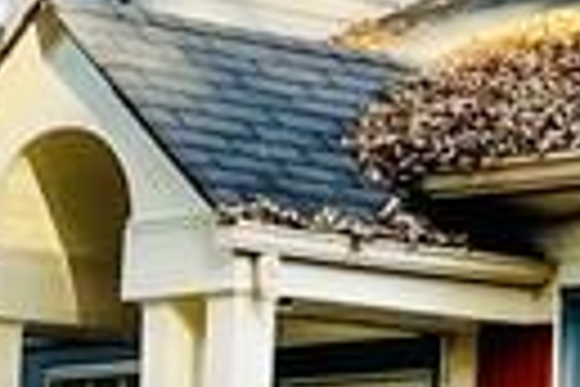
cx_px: 1335
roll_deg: -0.5
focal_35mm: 214
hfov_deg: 8.8
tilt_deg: +4.3
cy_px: 482
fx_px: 3448
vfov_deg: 6.4
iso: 32
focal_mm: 4.2
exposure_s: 1/165
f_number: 1.6
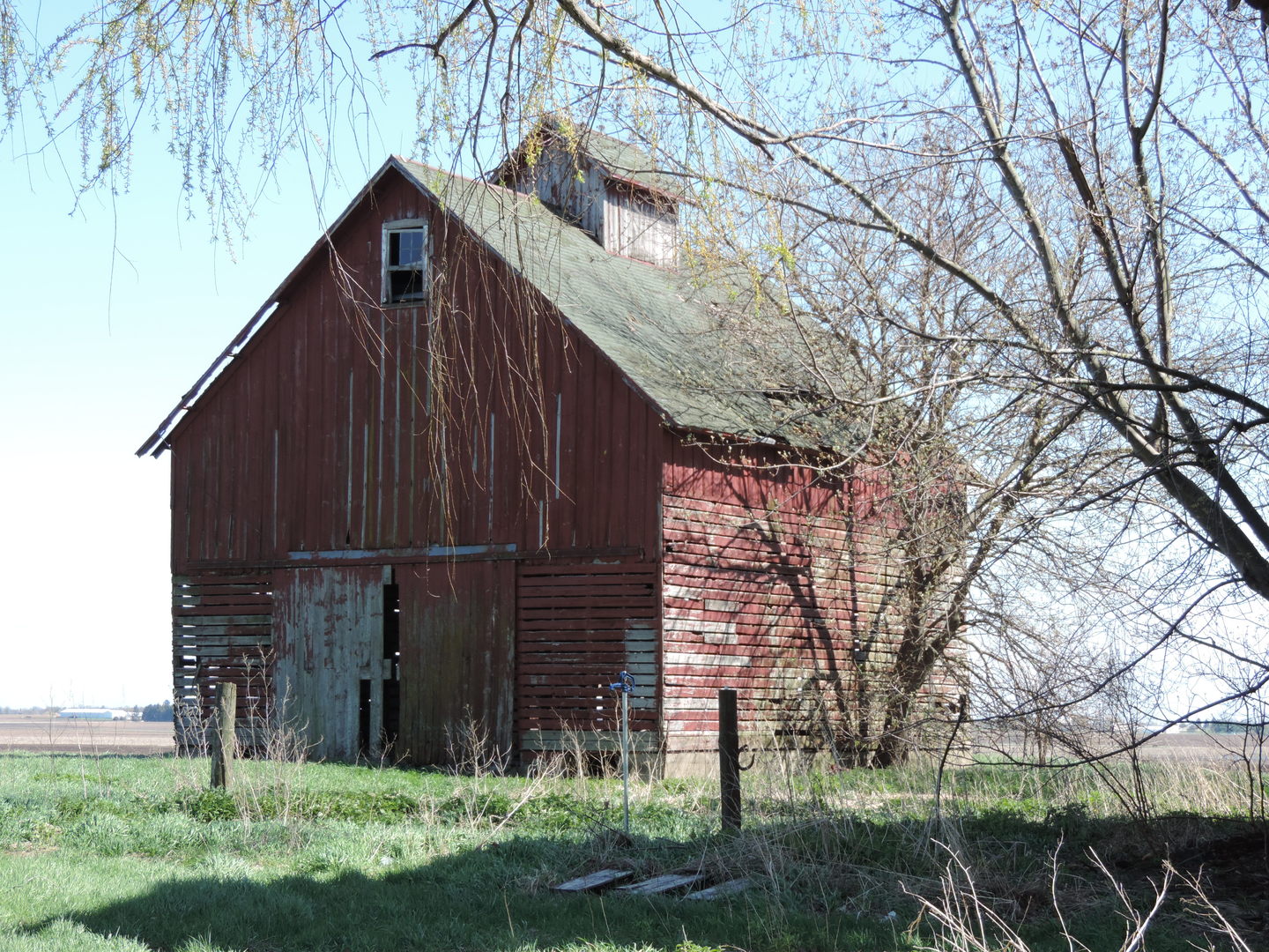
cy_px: 476
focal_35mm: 75
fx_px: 2749
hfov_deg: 26.0
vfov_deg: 19.6
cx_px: 634
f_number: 3.9
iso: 80
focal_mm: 13.3
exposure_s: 1/200
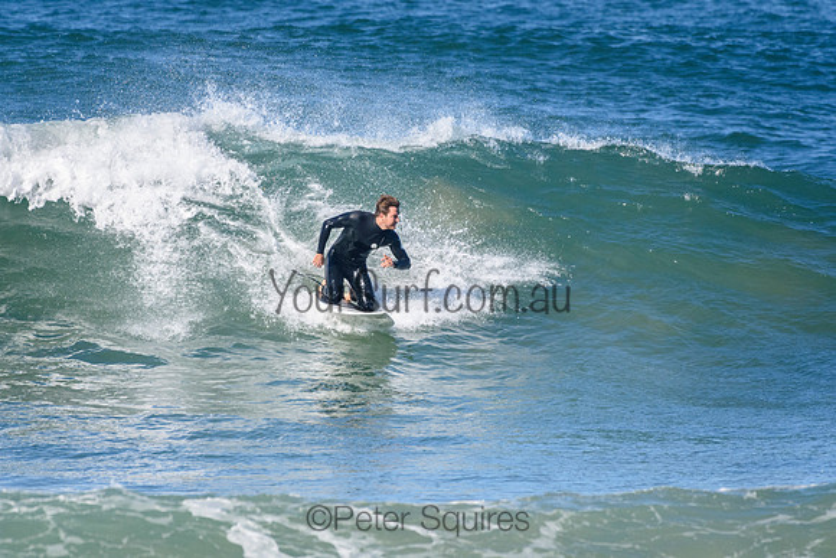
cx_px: 418
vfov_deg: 1.8
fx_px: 17422
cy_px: 279
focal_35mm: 750
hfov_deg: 2.7
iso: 900
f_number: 5.6
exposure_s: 1/4000
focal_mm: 500
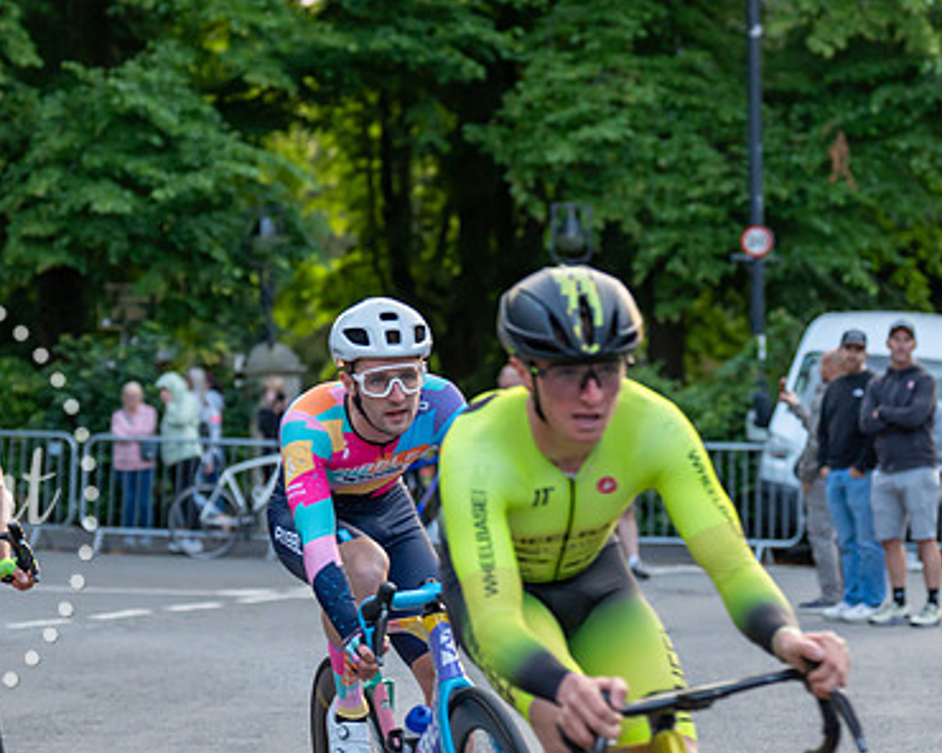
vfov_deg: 12.4
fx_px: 3457
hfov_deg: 15.5
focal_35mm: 124
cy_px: 277
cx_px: 401
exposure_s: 1/800
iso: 1000
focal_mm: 70
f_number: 2.8
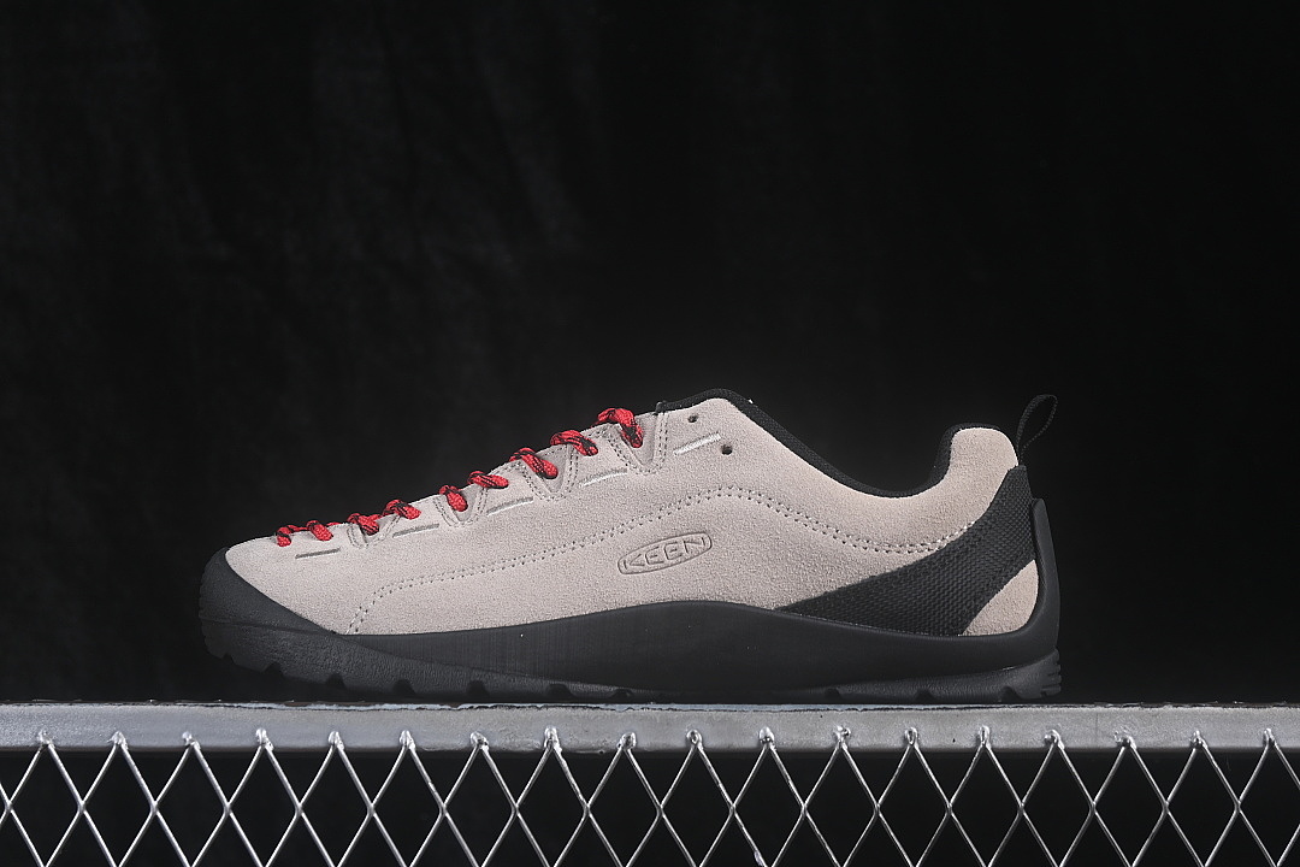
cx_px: 650
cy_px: 434
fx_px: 2708
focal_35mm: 75
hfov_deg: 27.0
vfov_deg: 18.2
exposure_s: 1/80
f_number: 7.1
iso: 160
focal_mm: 50
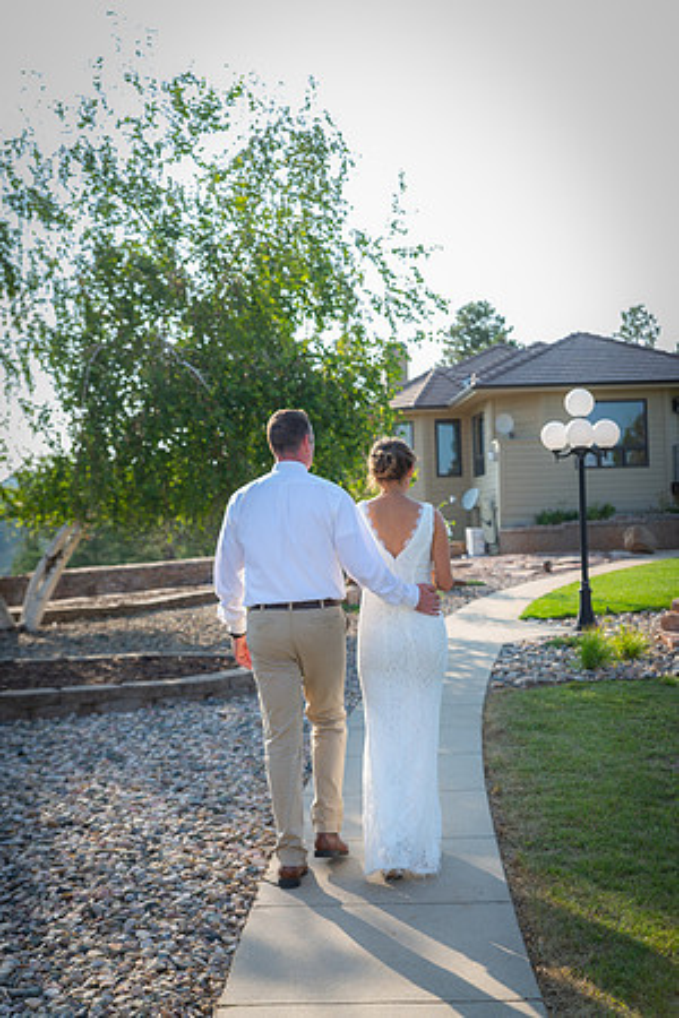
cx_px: 340
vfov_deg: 43.6
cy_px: 509
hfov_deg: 29.9
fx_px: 1273
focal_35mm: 45
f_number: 3.5
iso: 125
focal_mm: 45
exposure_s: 1/320
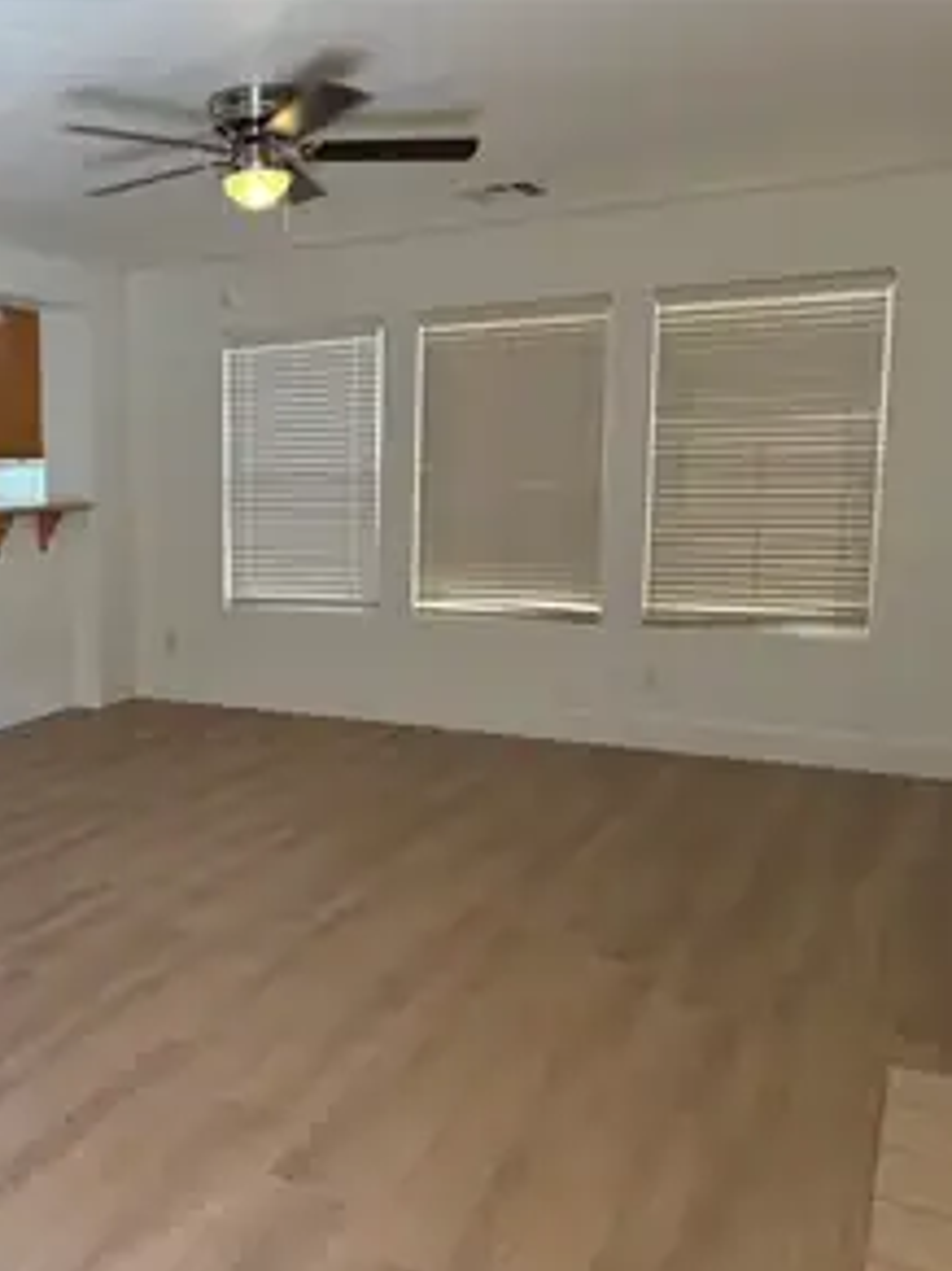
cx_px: 118
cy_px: 642
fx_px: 1211
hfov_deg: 40.1
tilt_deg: -7.9
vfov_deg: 55.4
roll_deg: +0.5
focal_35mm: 33
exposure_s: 1/181
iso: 125
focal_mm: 6.76
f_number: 1.78
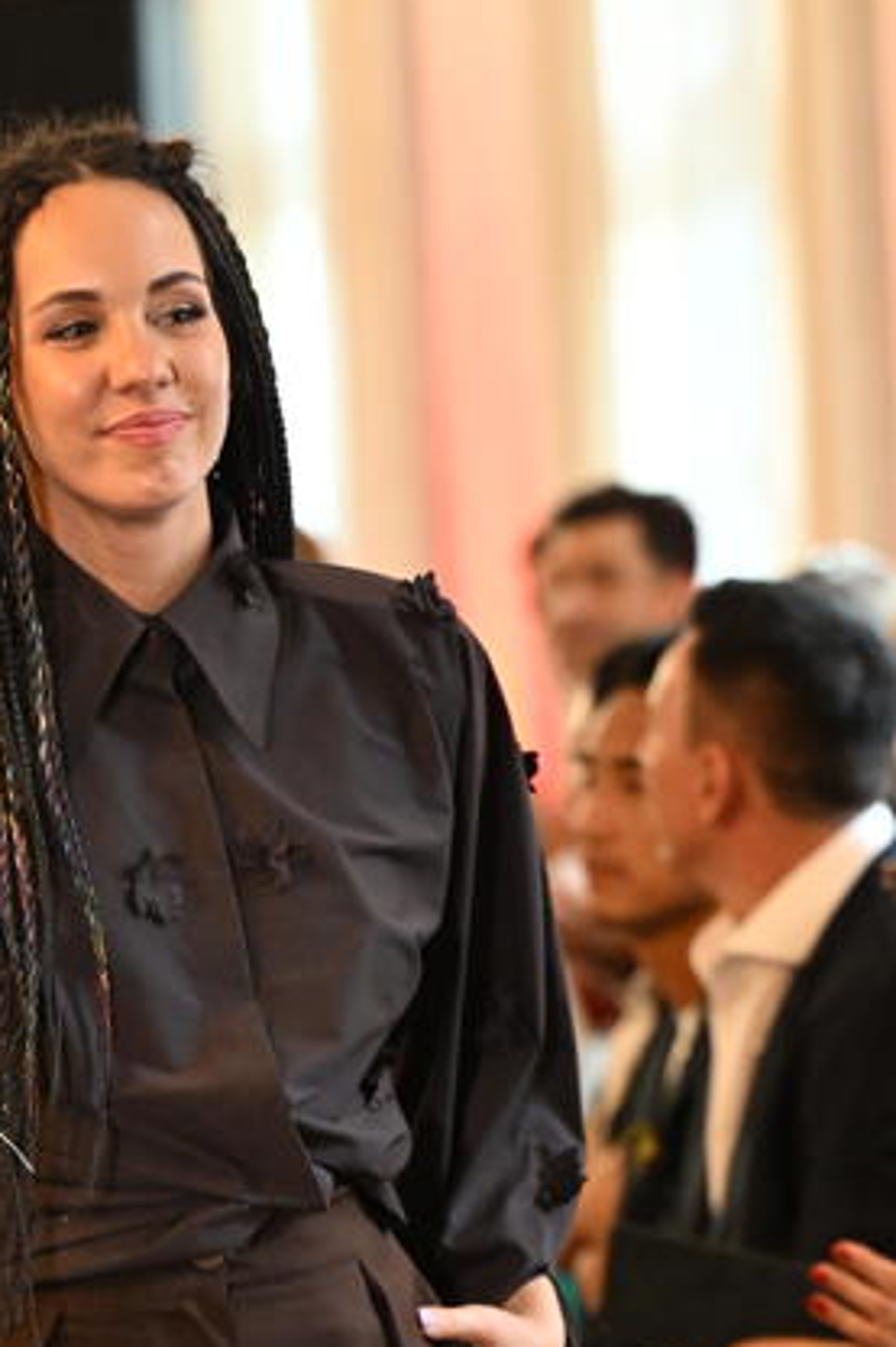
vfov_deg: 8.7
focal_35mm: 234
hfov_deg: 5.9
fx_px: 8743
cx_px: 97
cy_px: 1485
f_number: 2.8
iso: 4000
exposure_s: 1/400
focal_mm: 94
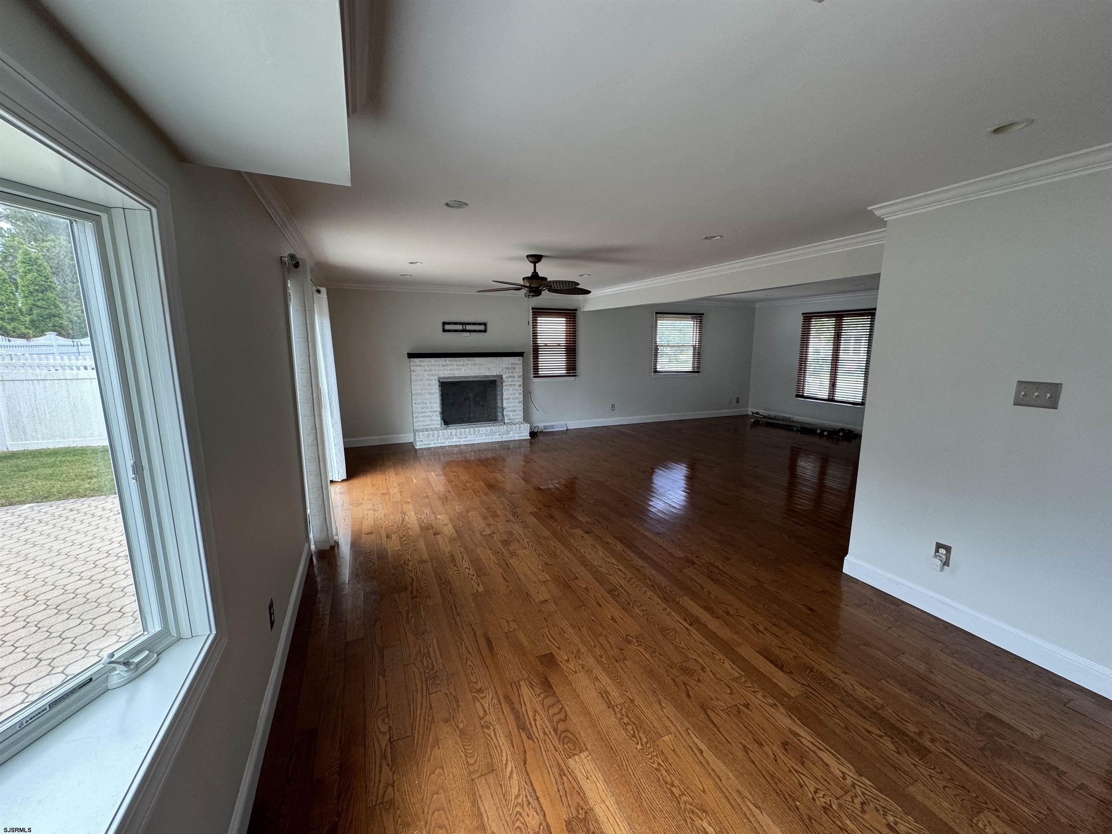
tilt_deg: -9.7
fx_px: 450
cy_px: 417
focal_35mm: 14
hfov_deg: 102.1
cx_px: 556
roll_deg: -0.6
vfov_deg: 85.7
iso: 125
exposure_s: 1/99
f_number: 2.2
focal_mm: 2.22
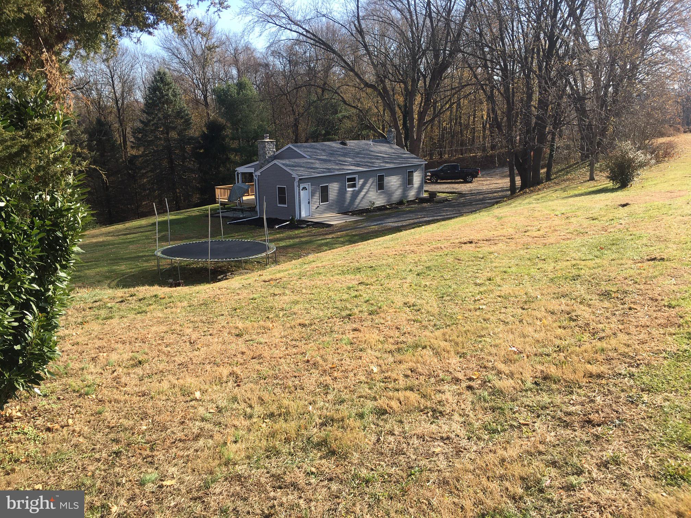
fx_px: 579
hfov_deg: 61.7
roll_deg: +0.5
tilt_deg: -13.4
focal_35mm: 29
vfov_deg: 48.2
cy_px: 259
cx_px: 346
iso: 25
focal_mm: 4.15
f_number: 2.2
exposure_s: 1/553
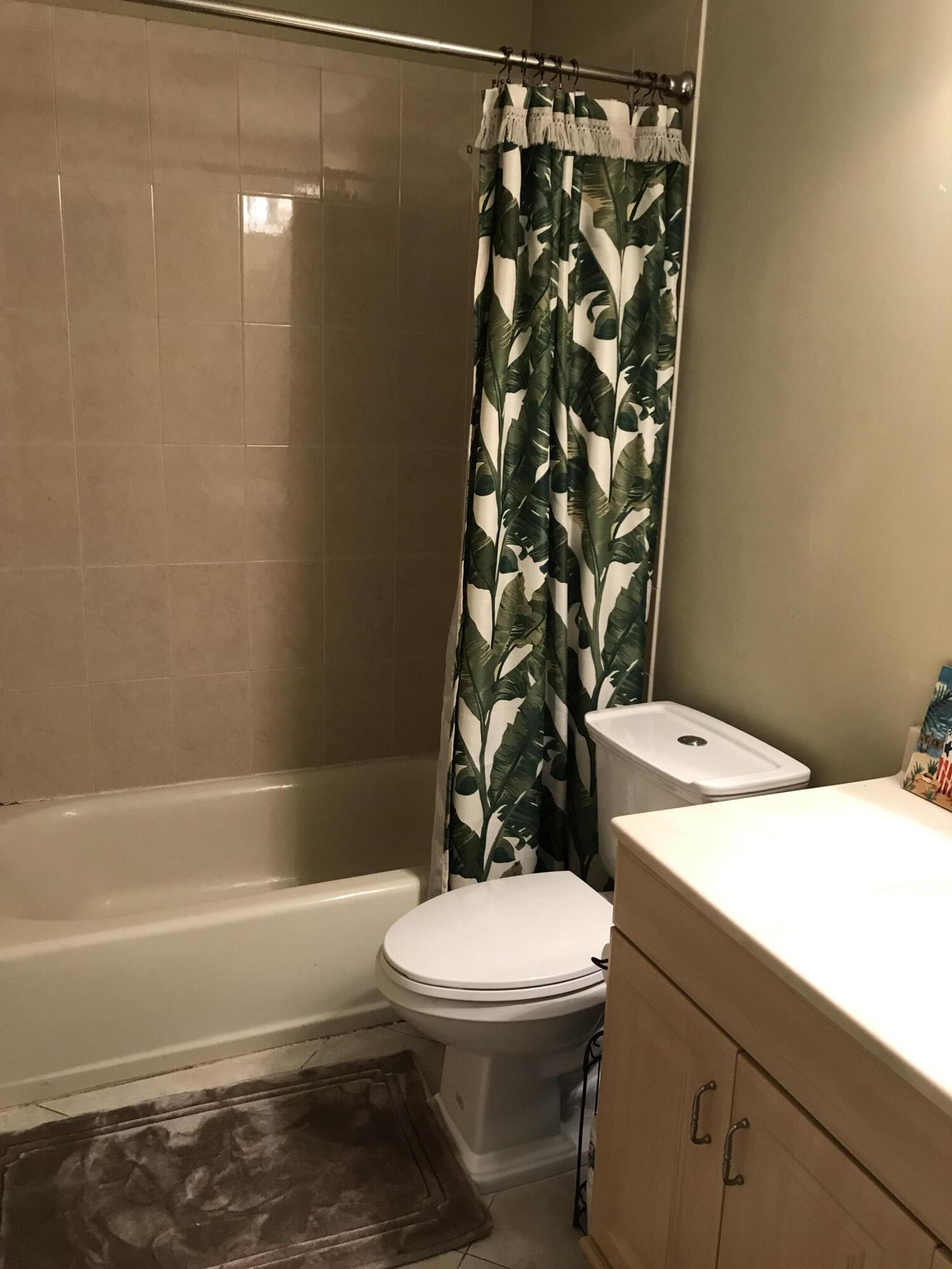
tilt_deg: -14.7
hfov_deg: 49.7
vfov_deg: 63.4
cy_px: 634
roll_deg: -1.0
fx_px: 1027
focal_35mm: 28
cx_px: 476
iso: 40
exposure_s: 1/15
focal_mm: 3.99
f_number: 1.8
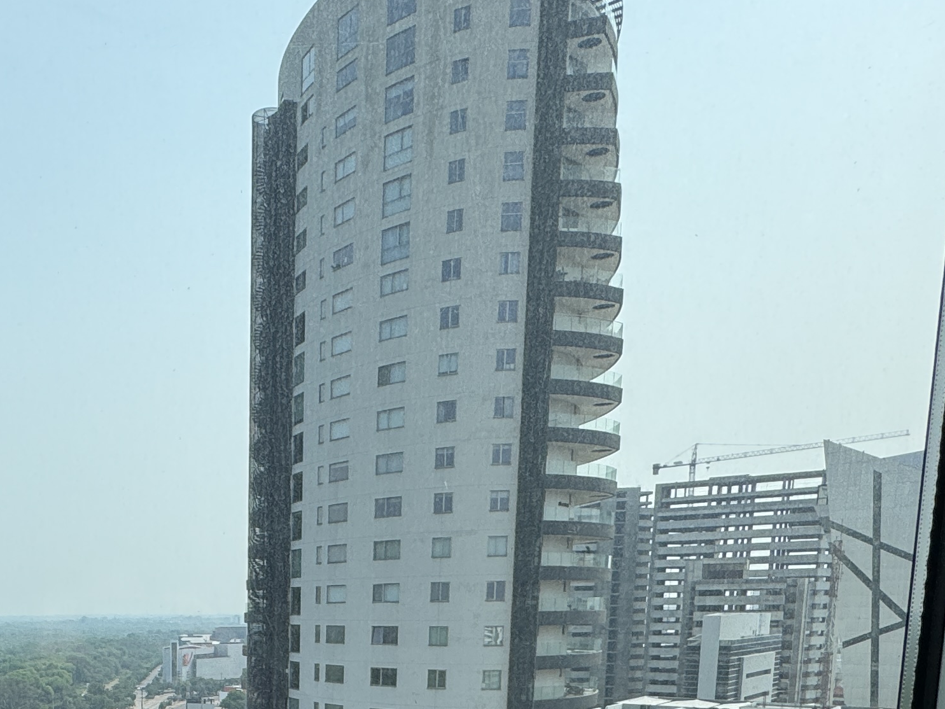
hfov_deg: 44.9
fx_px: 1037
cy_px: 765
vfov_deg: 33.3
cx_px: 109
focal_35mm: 38
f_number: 2.2
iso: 40
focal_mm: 2.22
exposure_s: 1/482
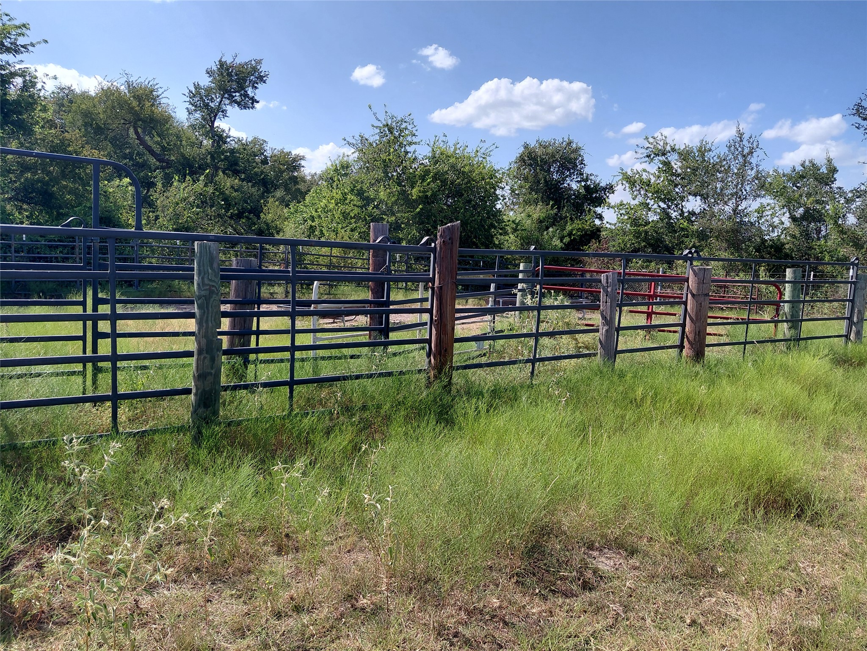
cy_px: 326
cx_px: 434
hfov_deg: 69.4
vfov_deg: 54.9
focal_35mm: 25
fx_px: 626
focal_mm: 4.69
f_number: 1.8
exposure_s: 1/1561
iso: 50
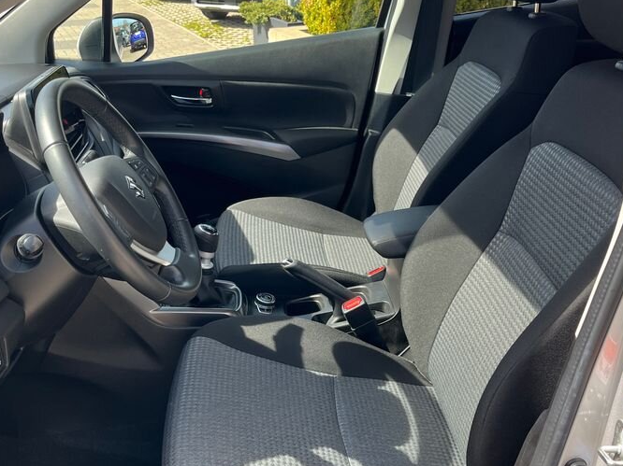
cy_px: 281
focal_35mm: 40
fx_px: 720
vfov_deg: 35.8
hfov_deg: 46.8
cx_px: 292
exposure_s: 1/390
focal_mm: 5.1
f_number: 1.6
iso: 50
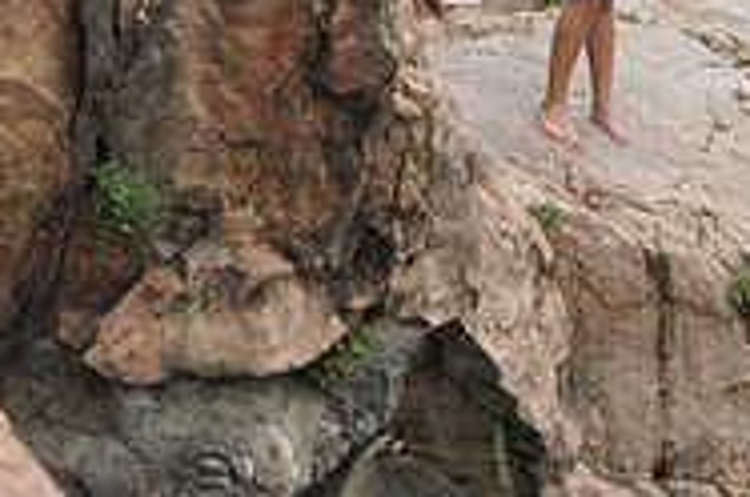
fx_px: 3099
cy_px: -263
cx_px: 682
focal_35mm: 149
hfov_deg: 13.7
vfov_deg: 8.9
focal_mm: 32
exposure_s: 1/1250
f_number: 5
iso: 400
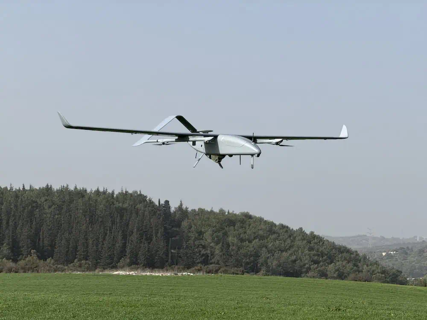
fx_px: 1480
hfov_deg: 16.4
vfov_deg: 12.3
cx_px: 214
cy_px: 160
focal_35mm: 120
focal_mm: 15.7
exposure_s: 1/2283
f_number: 2.8
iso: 50
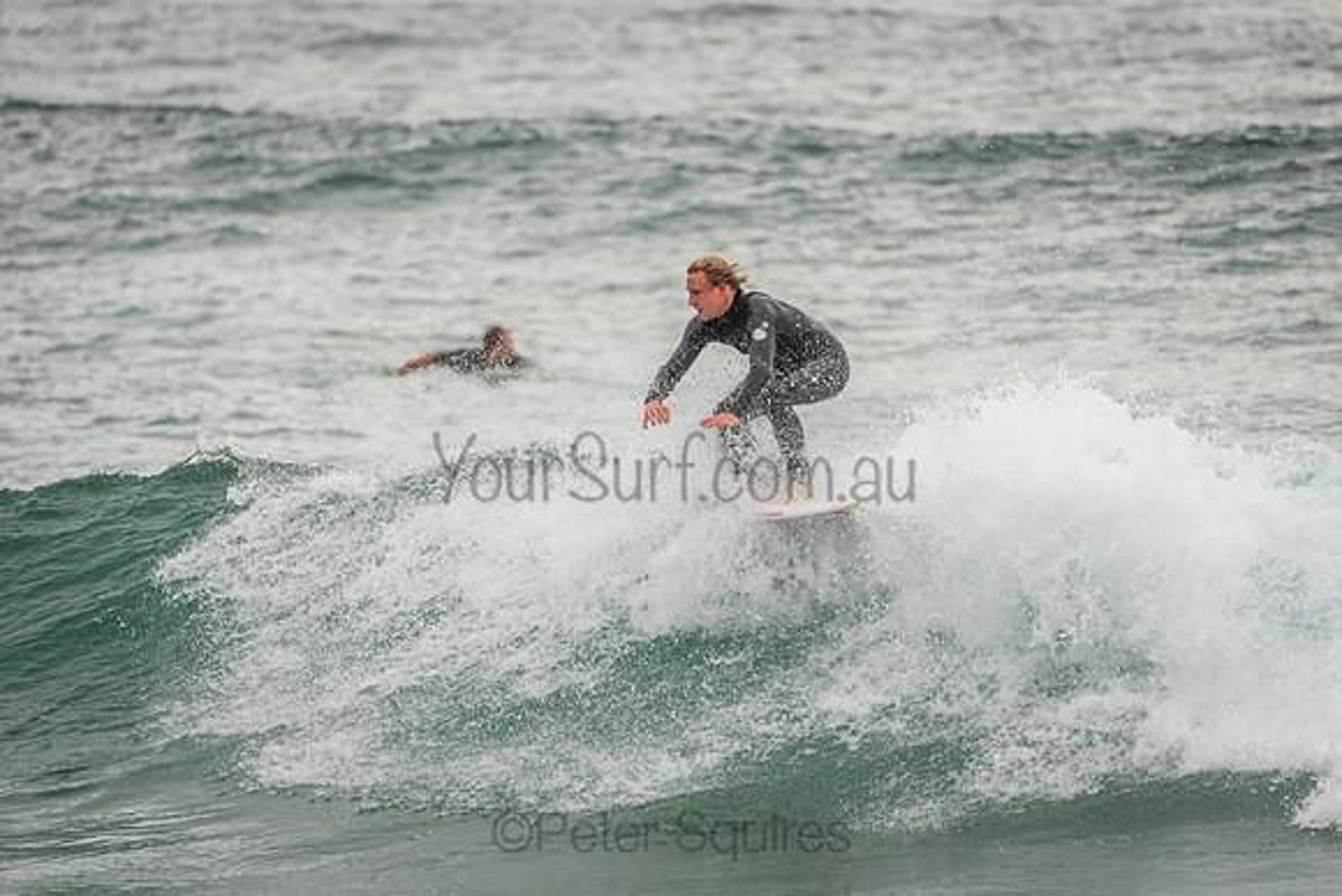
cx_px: 671
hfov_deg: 4.1
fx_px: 18642
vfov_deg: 2.8
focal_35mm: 500
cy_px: 448
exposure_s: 1/2000
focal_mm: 500
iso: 280
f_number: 5.6
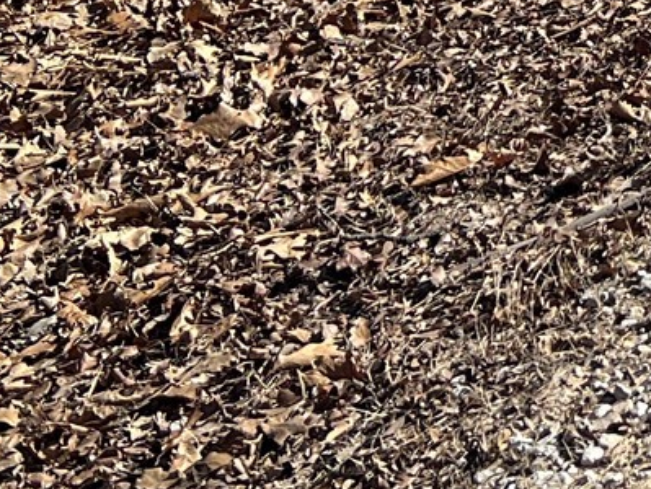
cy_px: -496
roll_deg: +0.5
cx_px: 1126
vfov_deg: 10.8
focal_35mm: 125
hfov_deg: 14.2
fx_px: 2353
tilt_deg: -9.4
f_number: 1.5
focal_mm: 5.7
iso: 50
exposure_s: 1/3704
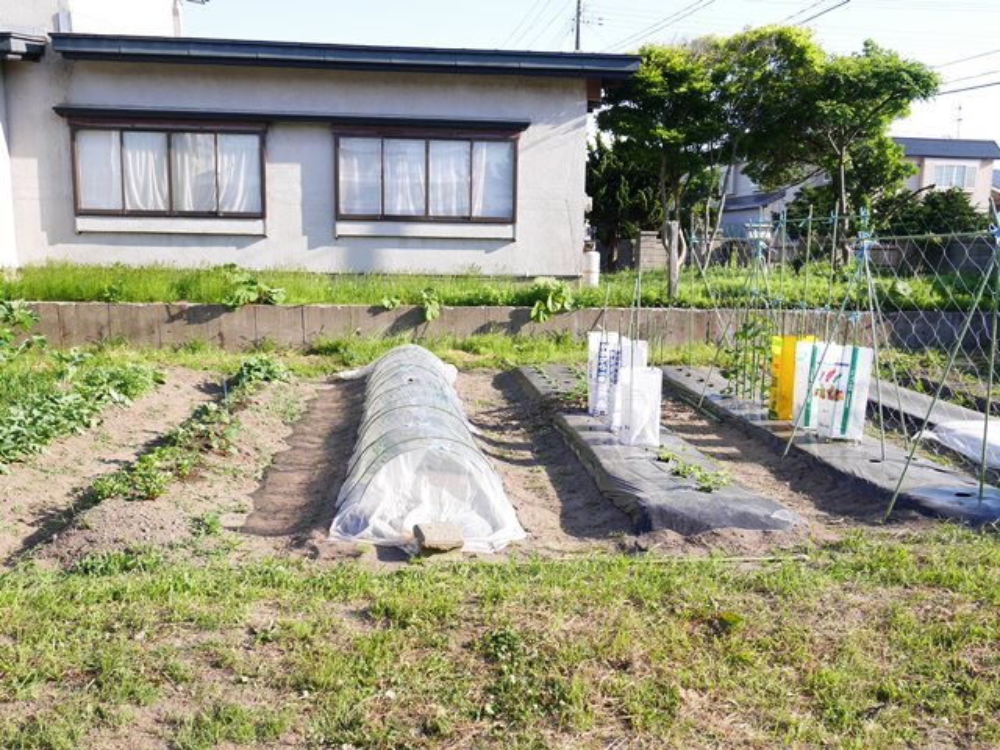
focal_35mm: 30
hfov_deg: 60.0
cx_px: 500
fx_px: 867
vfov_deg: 46.8
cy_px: 375
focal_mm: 15
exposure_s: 1/200
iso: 200
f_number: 5.6
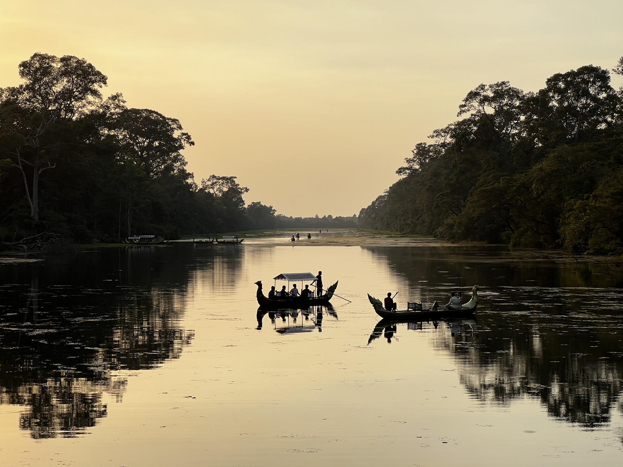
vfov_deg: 19.1
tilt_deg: +0.1
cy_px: 234
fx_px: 1386
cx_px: 312
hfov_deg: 25.3
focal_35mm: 77
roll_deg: +0.3
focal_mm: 9
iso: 32
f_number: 2.8
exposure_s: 1/995
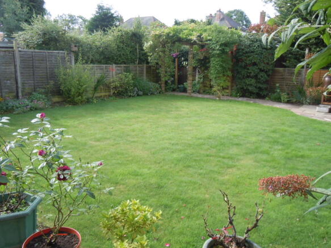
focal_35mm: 30
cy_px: 124
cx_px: 166
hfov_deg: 60.0
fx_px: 287
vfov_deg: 46.8
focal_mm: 5.4
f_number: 3.5
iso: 100
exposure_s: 1/160
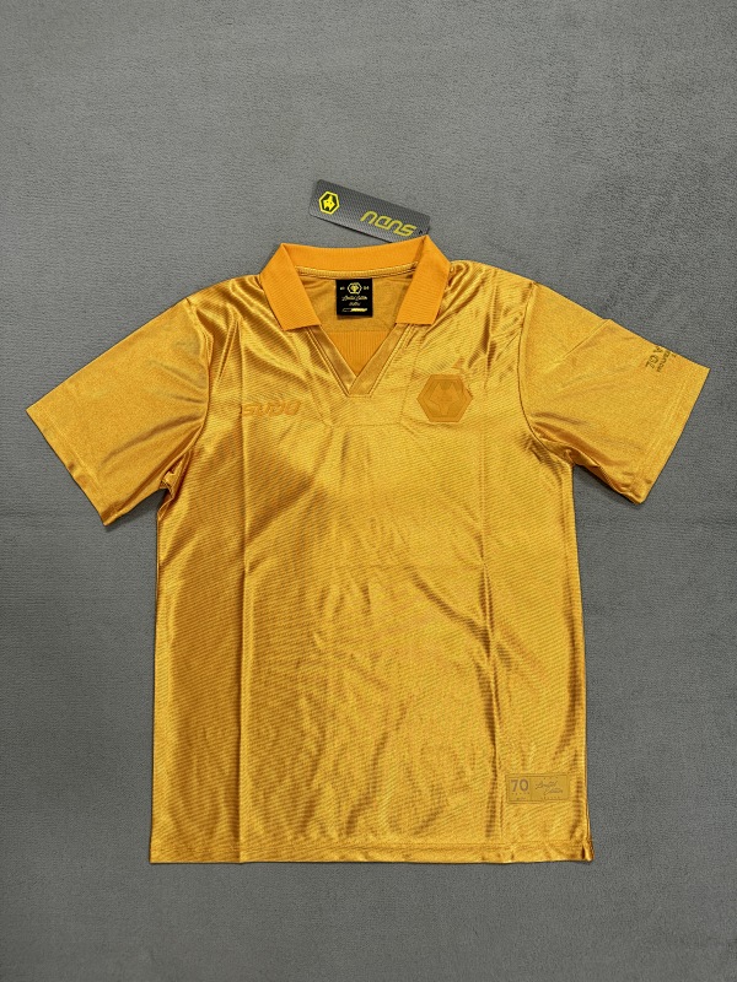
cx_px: 368
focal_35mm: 24
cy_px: 491
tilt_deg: -84.0
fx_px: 681
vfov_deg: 71.6
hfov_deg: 56.8
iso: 200
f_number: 1.78
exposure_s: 1/85
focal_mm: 6.76
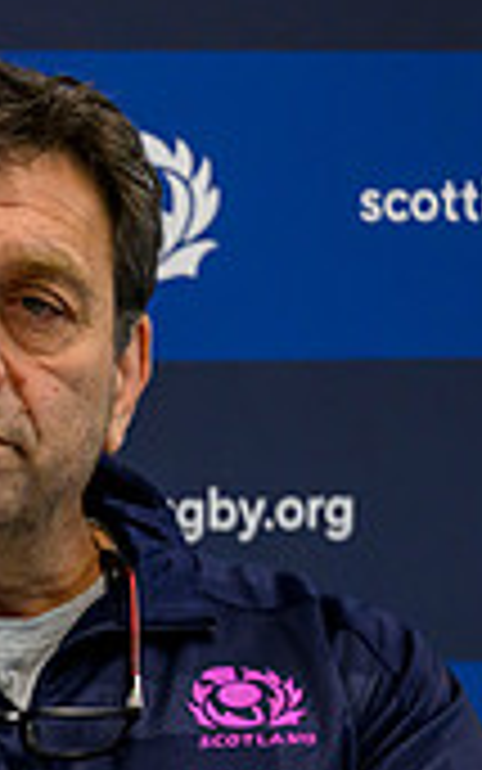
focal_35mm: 432
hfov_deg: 3.0
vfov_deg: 4.9
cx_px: -743
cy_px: 671
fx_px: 9072
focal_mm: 120
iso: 3200
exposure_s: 1/500
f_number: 2.8
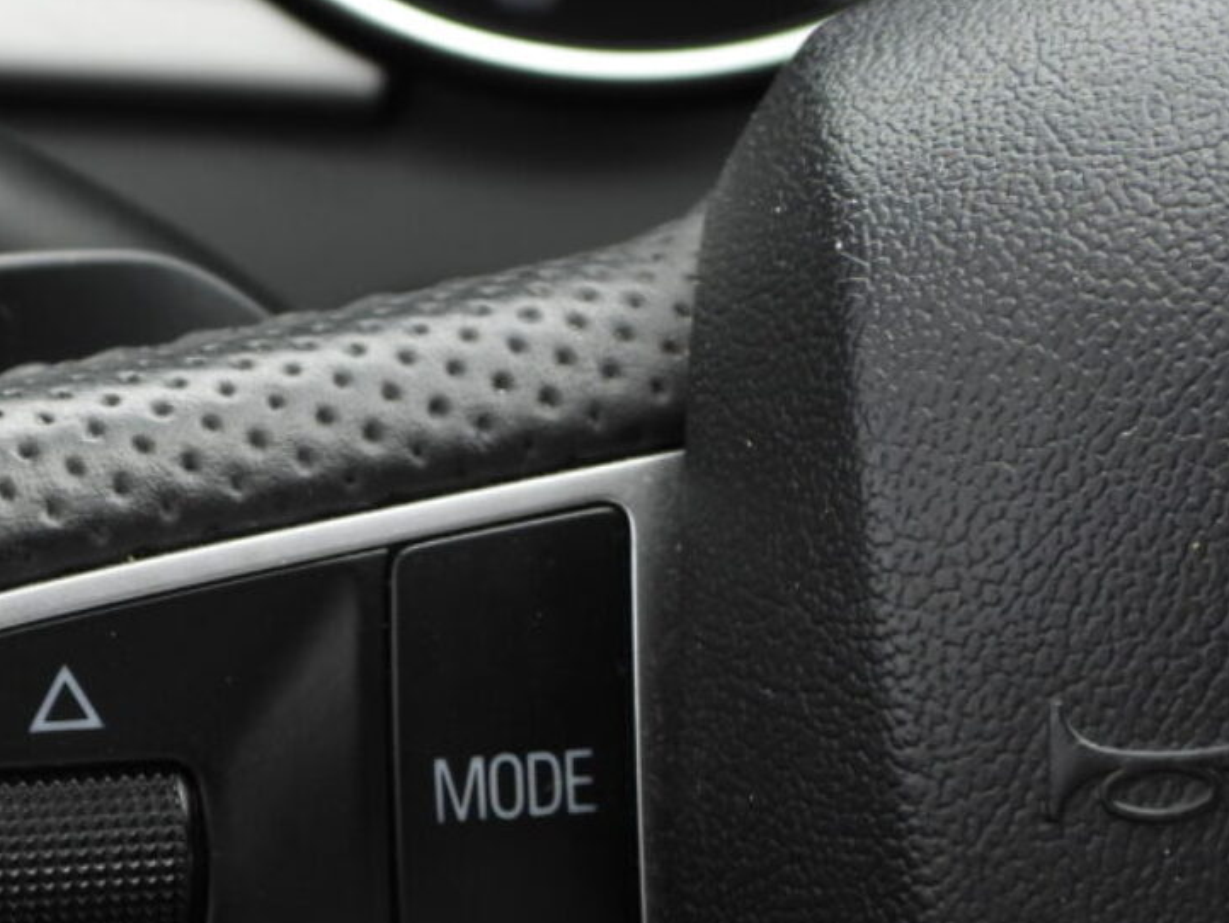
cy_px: 637
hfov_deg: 15.9
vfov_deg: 12.1
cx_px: 39
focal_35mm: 122
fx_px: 4333
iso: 100
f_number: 3.5
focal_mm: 9.8
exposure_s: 1/100
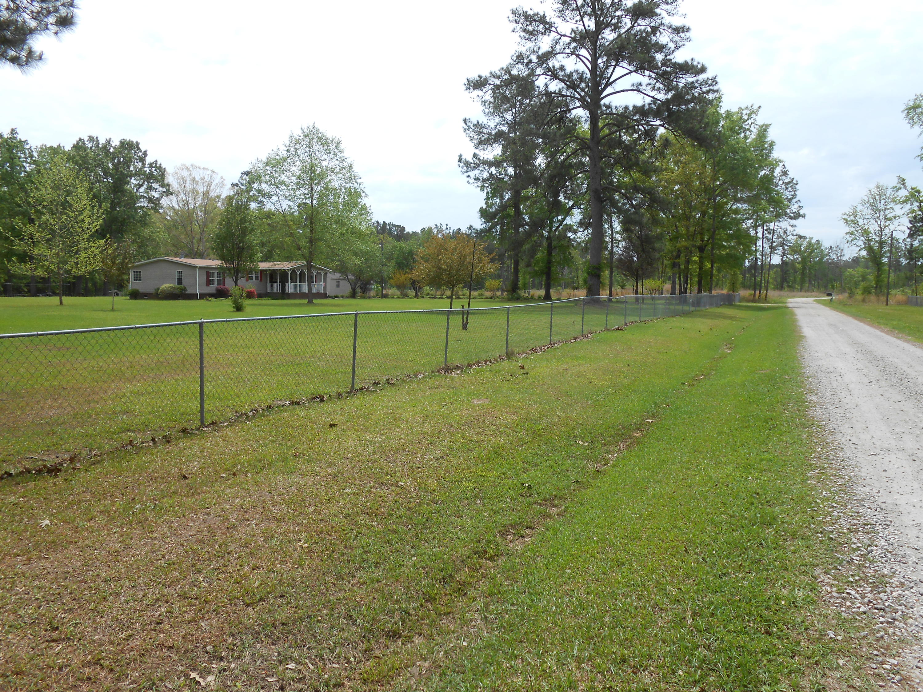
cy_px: 346
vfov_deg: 53.1
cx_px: 462
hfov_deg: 67.3
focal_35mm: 26
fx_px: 693
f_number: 3.5
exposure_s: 1/800
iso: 80
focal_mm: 4.6
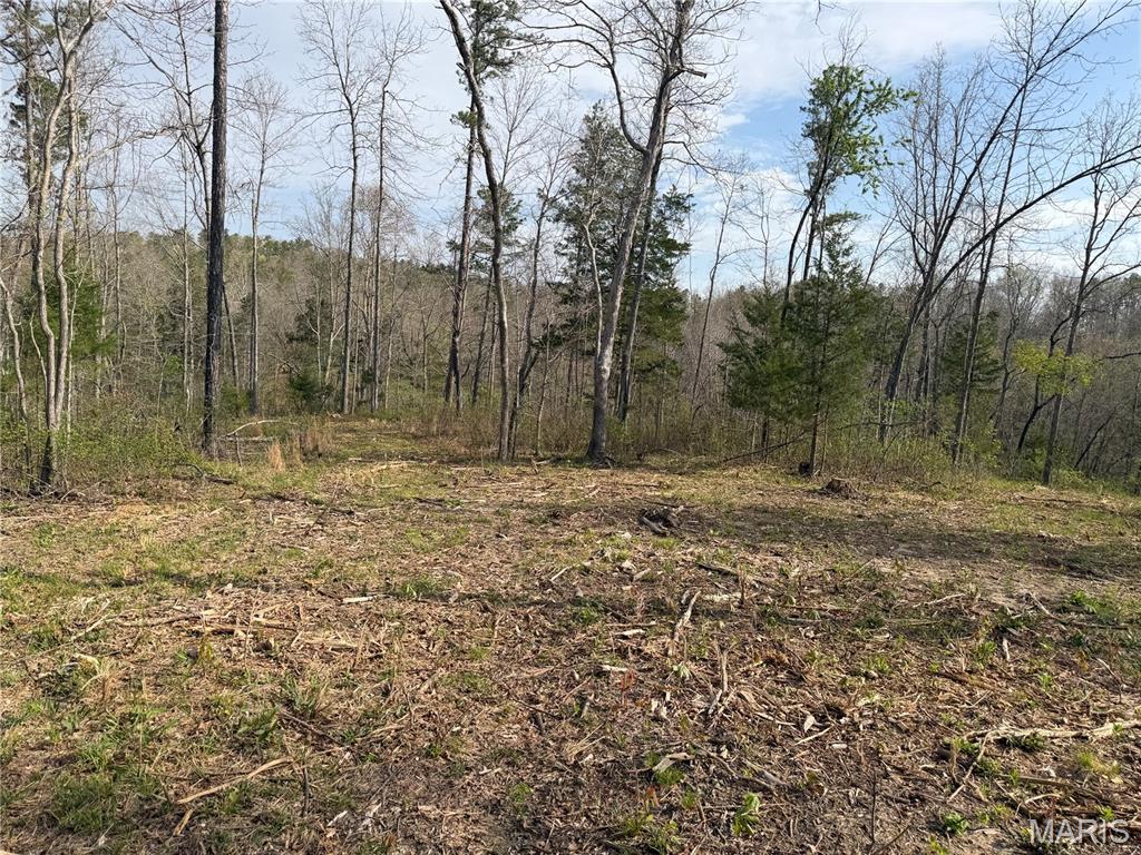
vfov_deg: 56.8
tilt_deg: -6.9
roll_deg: -5.3
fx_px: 791
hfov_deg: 71.6
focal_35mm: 24
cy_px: 428
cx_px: 570
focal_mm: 6.76
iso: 80
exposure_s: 1/3279
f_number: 1.78
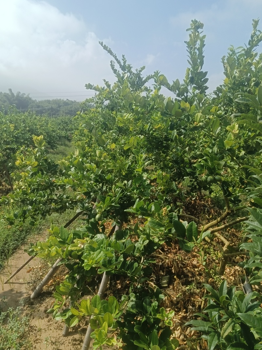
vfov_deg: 65.3
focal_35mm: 27
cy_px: 175
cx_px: 131
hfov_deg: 51.3
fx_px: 273
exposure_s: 1/677
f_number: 1.9
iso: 101
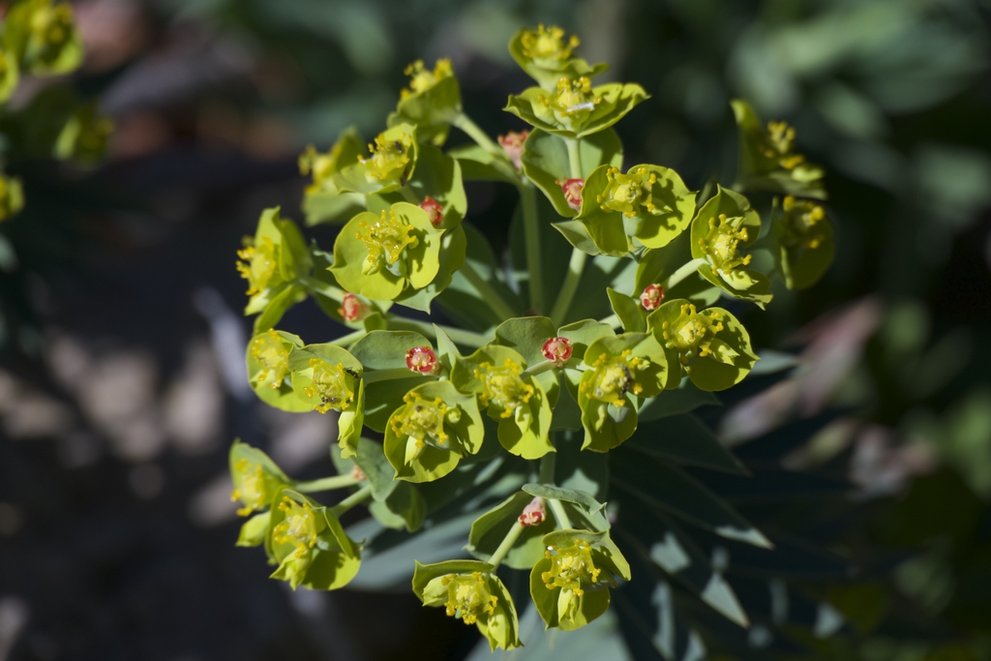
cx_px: 496
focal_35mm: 340
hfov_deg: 6.1
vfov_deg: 4.0
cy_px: 330
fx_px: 9360
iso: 400
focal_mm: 340
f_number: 8
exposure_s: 1/1250
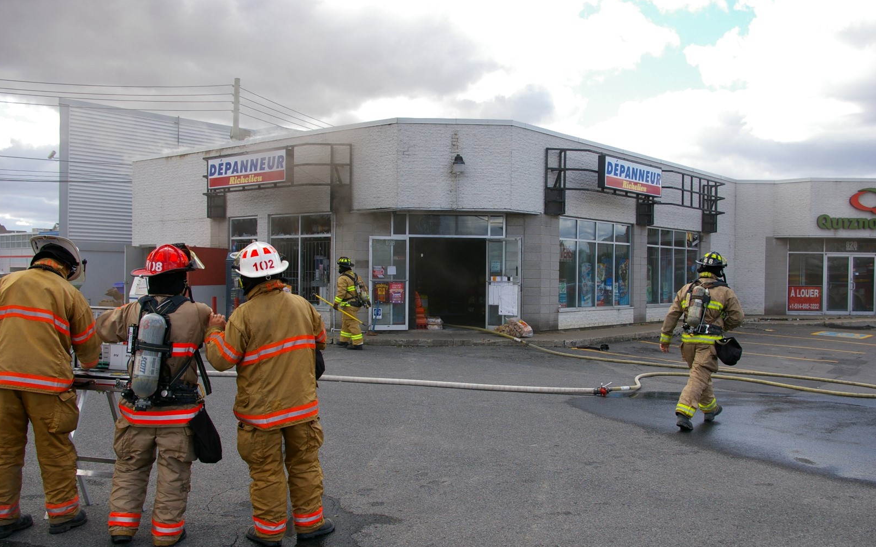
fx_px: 776
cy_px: 285
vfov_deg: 38.8
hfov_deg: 58.9
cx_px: 438
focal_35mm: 33
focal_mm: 21
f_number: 9.5
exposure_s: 1/180
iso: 200
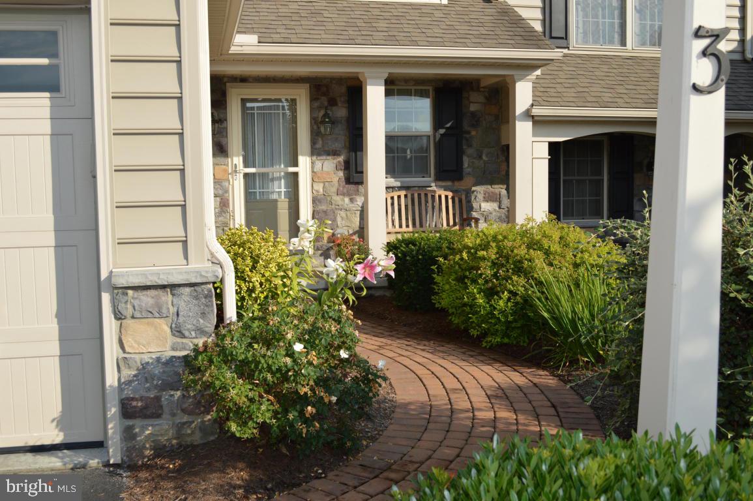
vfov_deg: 36.8
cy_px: 250
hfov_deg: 53.2
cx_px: 376
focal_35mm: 36
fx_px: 752
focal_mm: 24
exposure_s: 1/200
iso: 100
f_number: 8
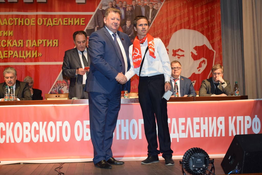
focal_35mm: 57
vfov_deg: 23.8
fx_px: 415
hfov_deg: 35.0
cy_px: 88
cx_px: 131
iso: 800
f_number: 5.6
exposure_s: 1/125
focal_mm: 38
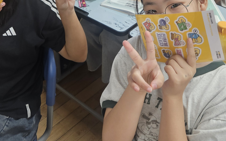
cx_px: 120
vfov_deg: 20.2
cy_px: -49
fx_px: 357
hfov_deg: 35.1
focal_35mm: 58
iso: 125
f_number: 1.8
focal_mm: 5.4
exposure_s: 1/120
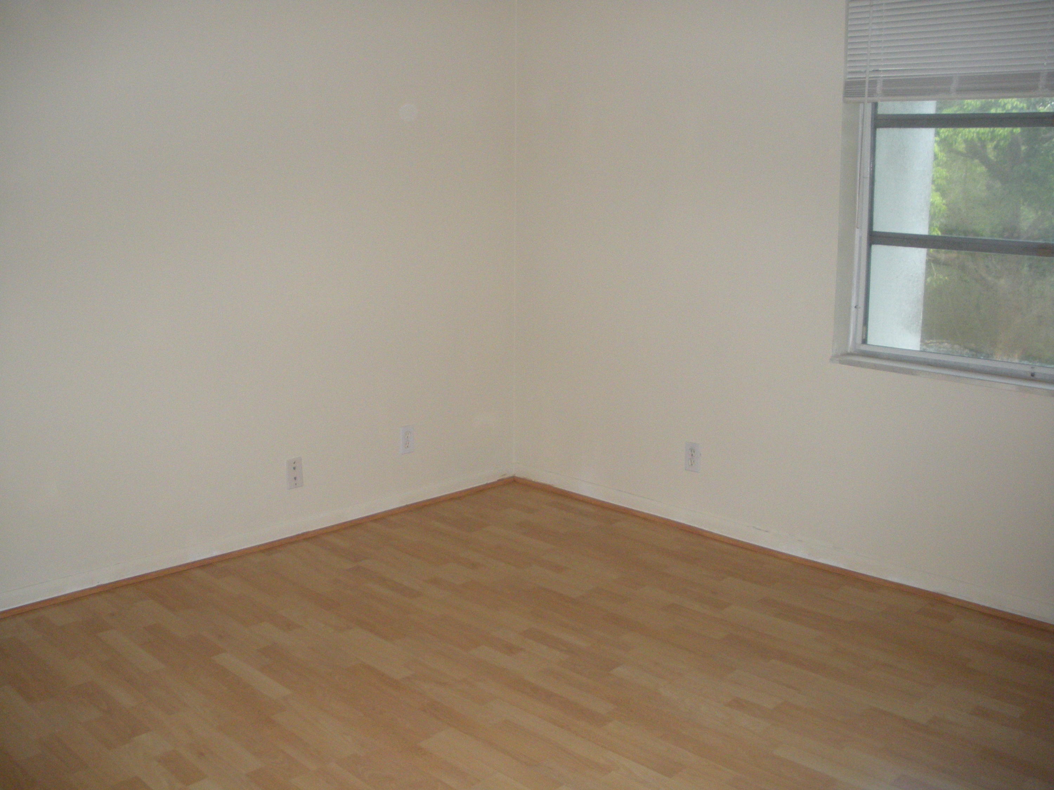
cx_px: 527
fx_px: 1096
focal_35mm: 36
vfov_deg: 39.7
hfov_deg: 51.4
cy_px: 395
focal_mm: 6.3
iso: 308
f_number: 3.5
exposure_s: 1/60
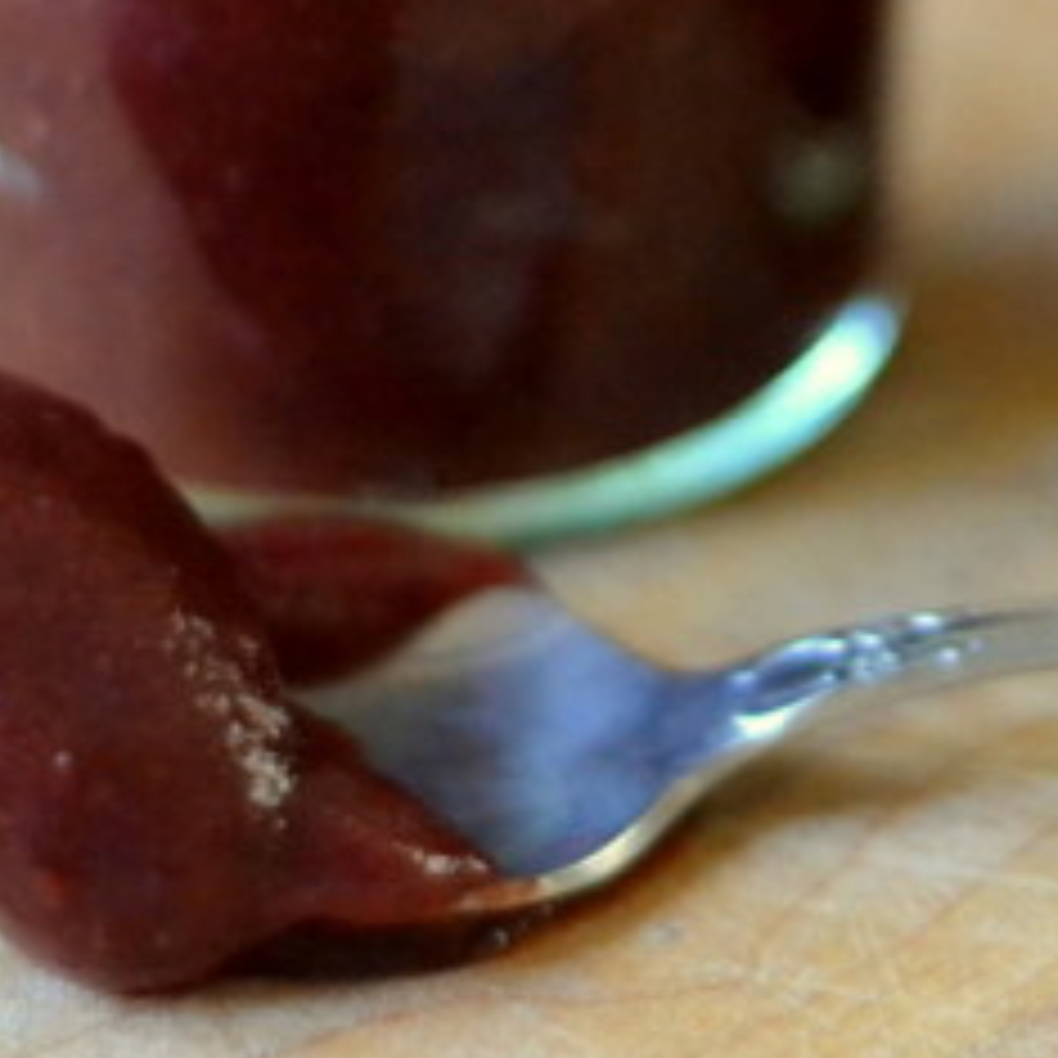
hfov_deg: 9.1
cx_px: 1135
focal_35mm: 190
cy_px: 27
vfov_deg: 9.2
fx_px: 6570
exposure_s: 1/320
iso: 3200
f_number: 2
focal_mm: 50
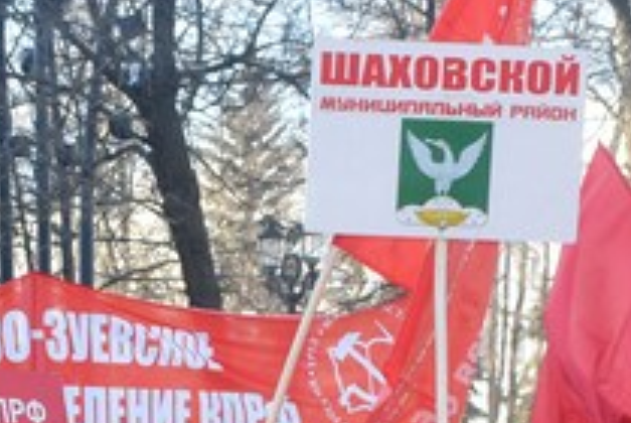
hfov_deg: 11.1
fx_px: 3220
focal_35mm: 183
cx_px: 6
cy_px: 627
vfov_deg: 7.4
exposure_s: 1/125
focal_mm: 25
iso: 220
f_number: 5.6
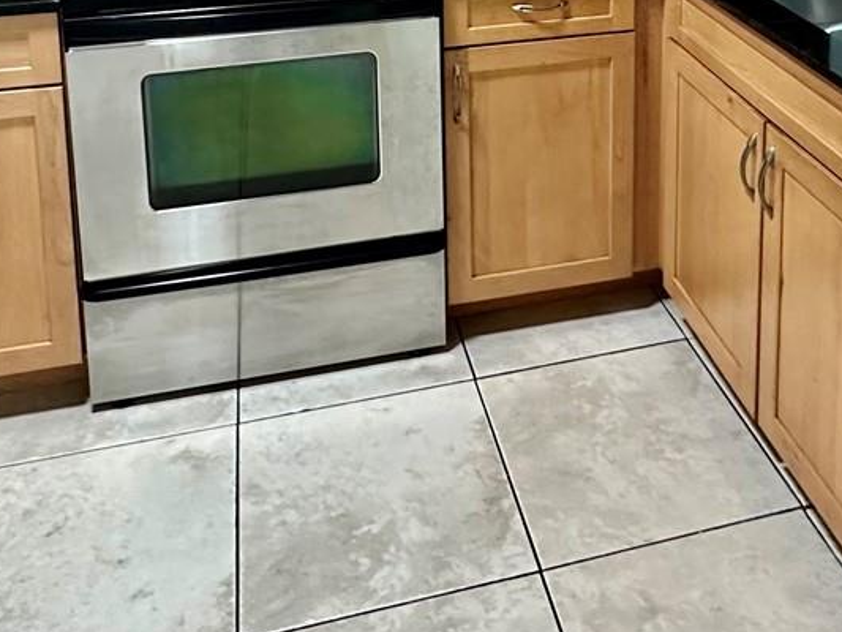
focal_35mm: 42
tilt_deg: -7.7
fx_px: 1022
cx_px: 507
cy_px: -171
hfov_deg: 44.5
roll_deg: -0.1
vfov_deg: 28.7
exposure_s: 1/60
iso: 400
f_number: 2.2
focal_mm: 2.22
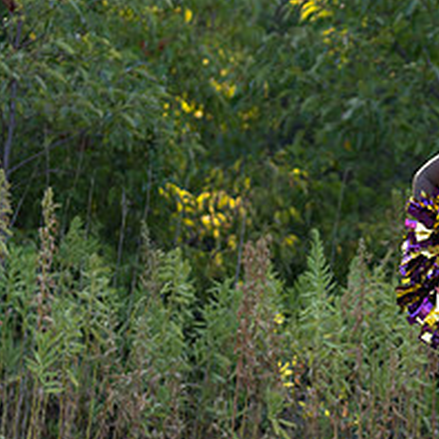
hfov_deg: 9.3
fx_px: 2669
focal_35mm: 186
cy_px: 255
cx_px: 485
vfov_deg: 9.4
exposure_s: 1/320
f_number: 2.8
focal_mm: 70
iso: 160
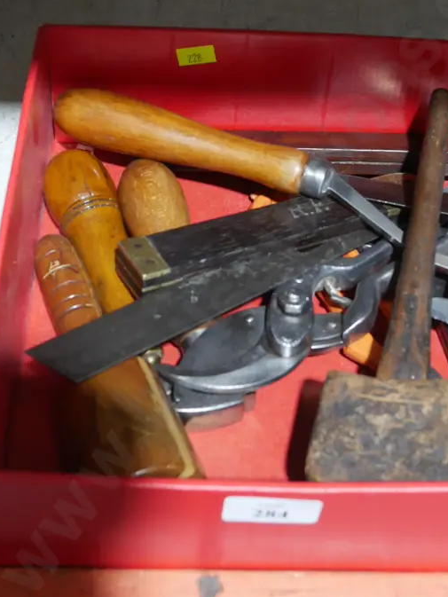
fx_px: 1208
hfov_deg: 21.0
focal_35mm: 70
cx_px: 287
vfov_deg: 27.7
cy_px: 226
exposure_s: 1/60
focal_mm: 23
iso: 1600
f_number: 5.1
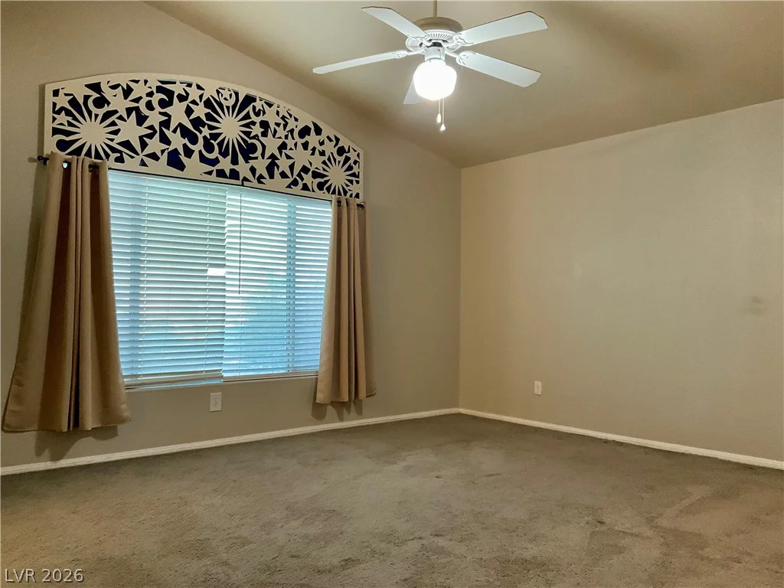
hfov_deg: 61.7
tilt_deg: +0.8
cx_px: 392
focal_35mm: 29
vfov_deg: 48.2
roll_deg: -1.2
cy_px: 294
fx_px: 657
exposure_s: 1/60
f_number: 1.8
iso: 125
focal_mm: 3
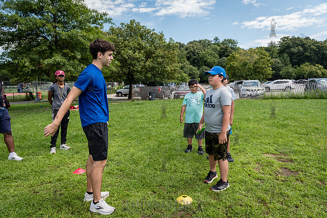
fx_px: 218
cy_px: 109
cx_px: 164
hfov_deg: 73.7
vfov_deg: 53.2
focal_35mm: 24
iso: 200
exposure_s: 1/640
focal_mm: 24
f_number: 3.5
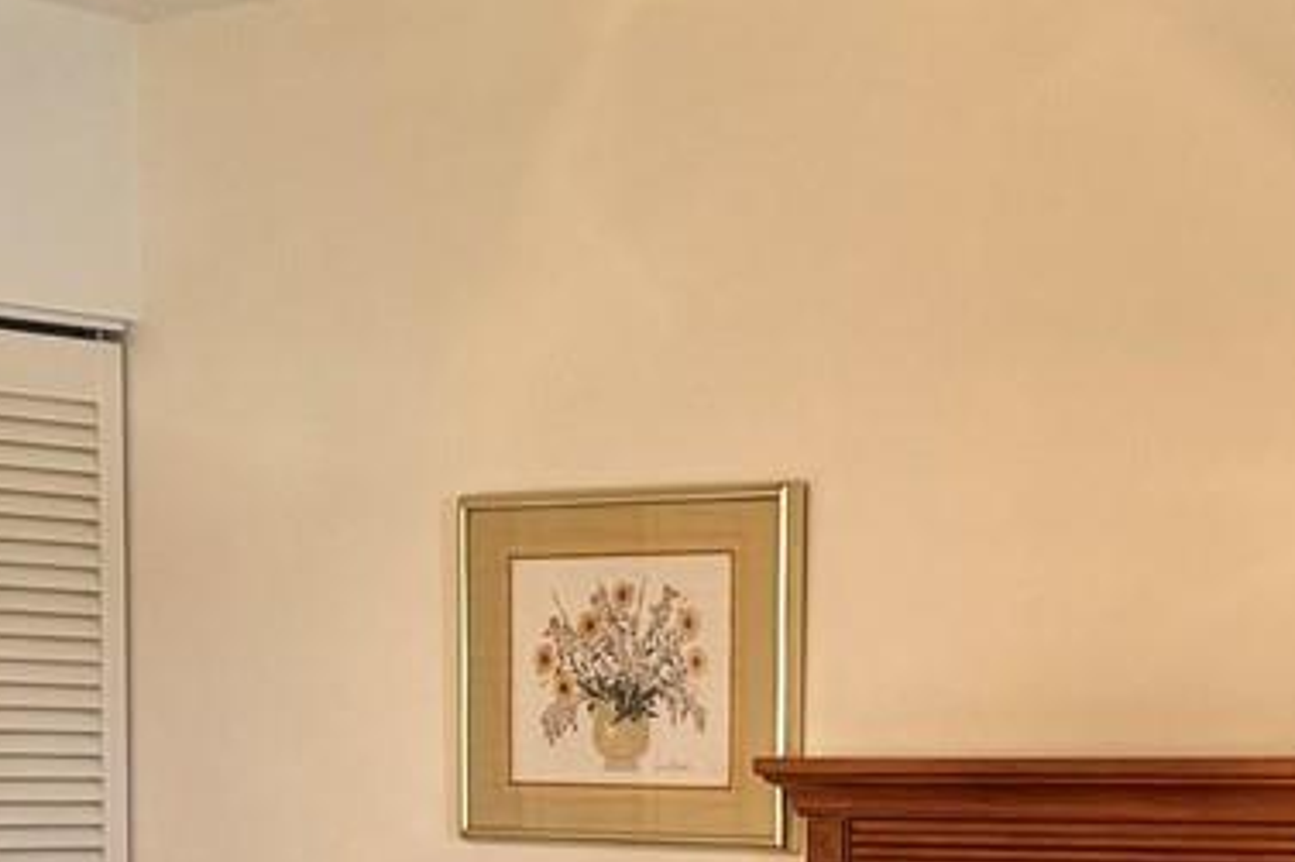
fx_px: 3811
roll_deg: -1.5
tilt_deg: -8.1
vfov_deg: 12.3
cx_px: 577
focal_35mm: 106
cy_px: 1288
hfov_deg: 19.3
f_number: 1.78
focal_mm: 6.76
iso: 160
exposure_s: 1/60
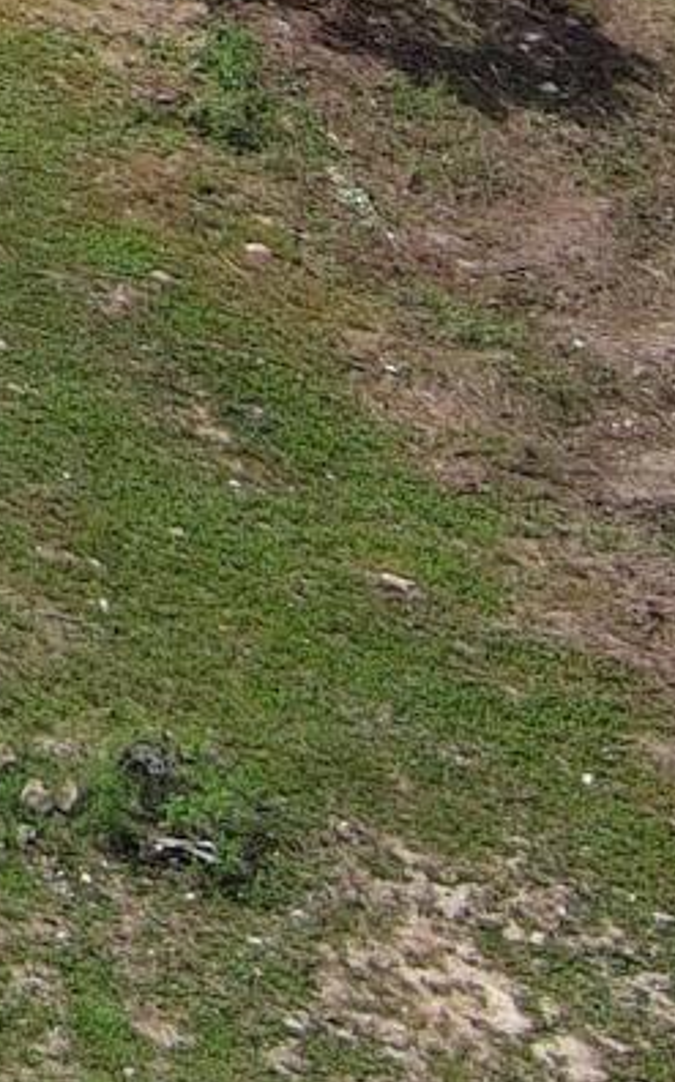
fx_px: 6603
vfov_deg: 8.7
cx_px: -1935
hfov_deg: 5.2
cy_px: -1290
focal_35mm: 224
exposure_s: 1/1064
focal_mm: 10.57
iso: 100
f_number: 2.8
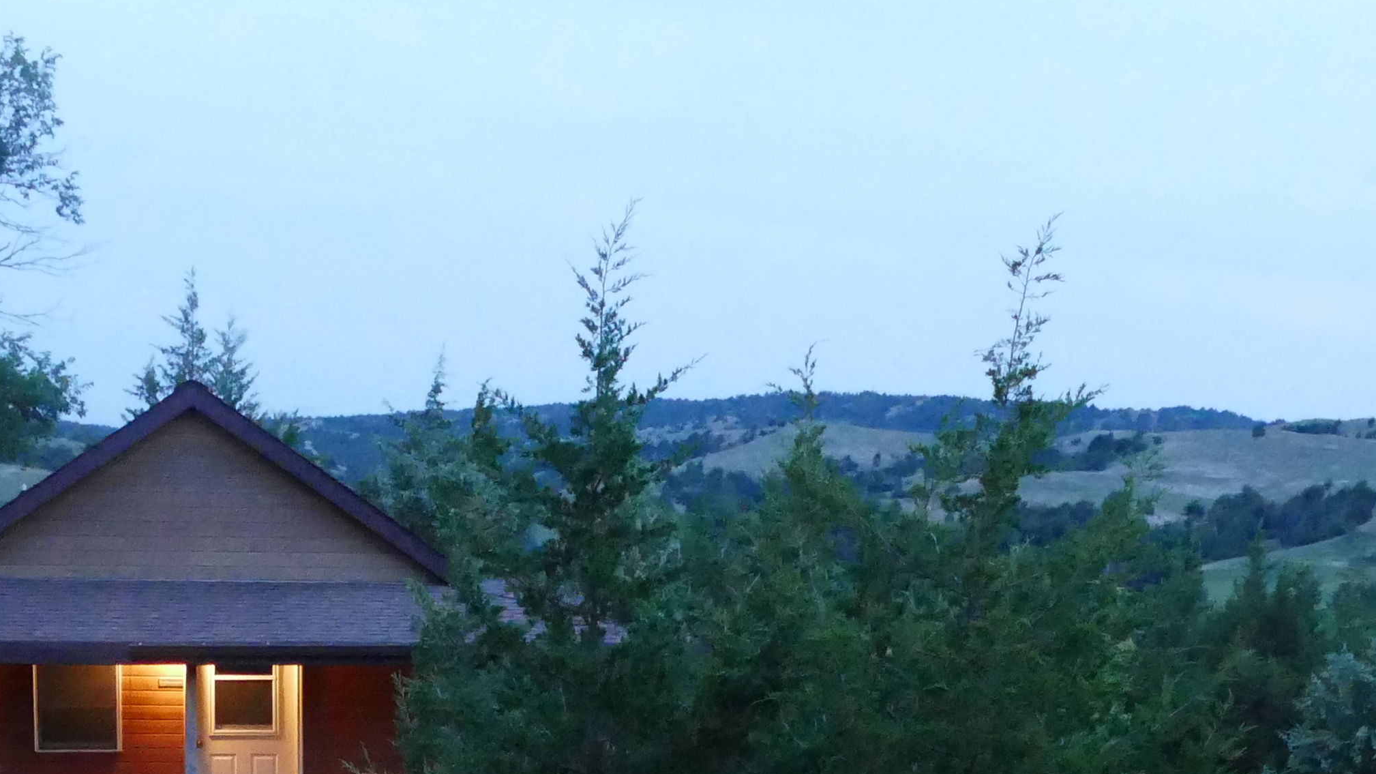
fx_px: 2590
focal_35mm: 71
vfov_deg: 16.0
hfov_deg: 29.6
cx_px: 487
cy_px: 1034
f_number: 2.8
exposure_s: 1/25
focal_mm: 9.12
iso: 3200
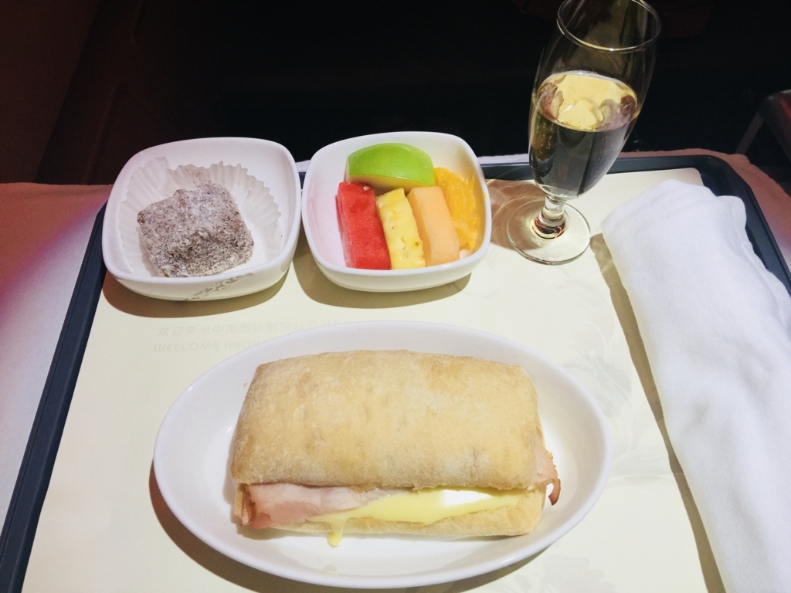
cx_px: 396
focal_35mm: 29
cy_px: 296
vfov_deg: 48.2
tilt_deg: -50.0
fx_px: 663
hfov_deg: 61.7
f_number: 2.2
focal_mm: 4.15
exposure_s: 1/17
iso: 64
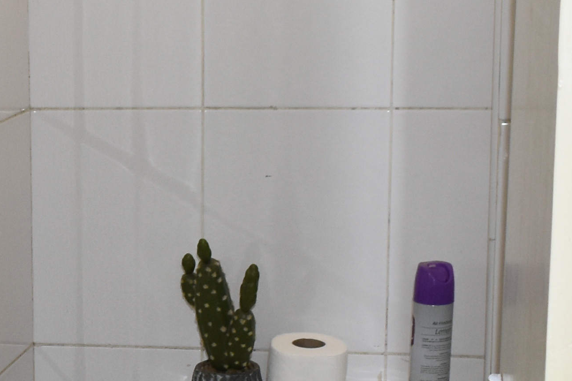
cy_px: 441
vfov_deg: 9.7
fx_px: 2208
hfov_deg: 14.3
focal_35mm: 139
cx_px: -97
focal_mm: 20
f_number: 4.8
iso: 800
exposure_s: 1/90
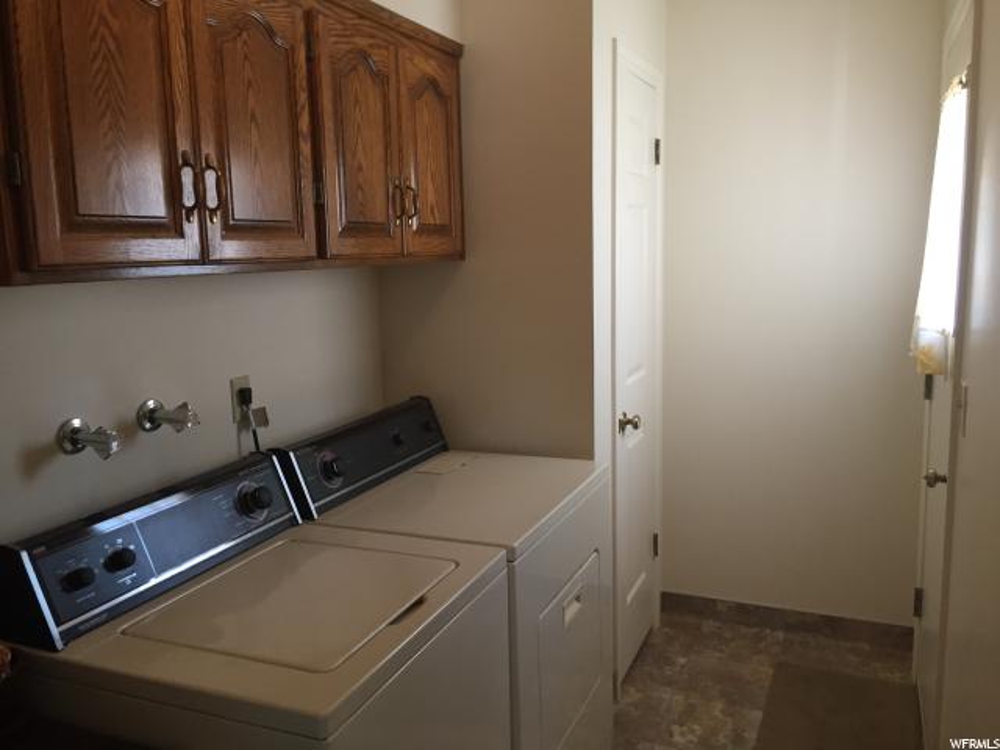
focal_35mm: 29
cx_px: 500
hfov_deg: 61.7
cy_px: 375
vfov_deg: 48.2
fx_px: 838
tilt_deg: -7.8
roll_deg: +1.8
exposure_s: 1/30
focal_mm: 4.15
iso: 100
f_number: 2.2
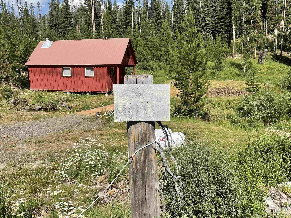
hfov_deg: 61.7
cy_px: 109
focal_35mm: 29
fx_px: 244
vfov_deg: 48.2
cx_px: 146
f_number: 1.8
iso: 16
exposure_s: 1/1675
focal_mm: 3
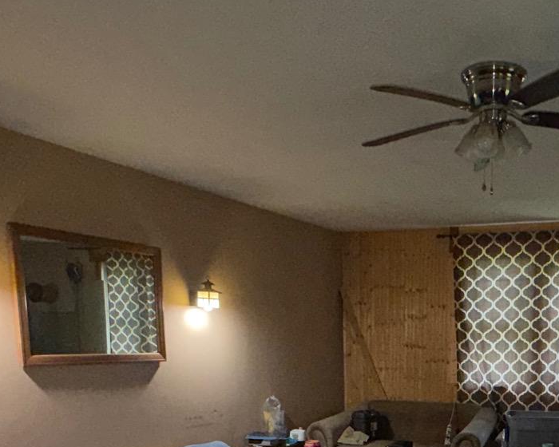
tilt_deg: -9.7
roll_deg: -0.6
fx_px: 662
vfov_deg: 33.9
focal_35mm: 40
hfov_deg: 43.8
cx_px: 439
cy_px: 453
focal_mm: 2.22
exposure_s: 1/60
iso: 200
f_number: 2.2
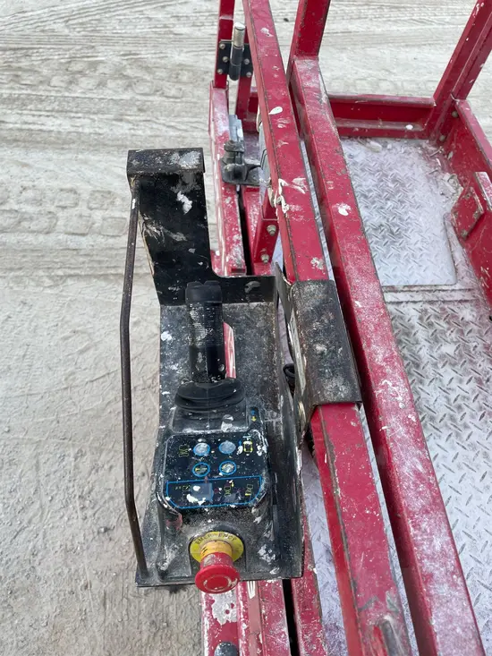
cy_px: 328
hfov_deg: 53.1
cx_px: 246
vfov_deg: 67.3
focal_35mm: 26
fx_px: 493
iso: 32
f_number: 1.6
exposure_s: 1/121
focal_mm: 4.2
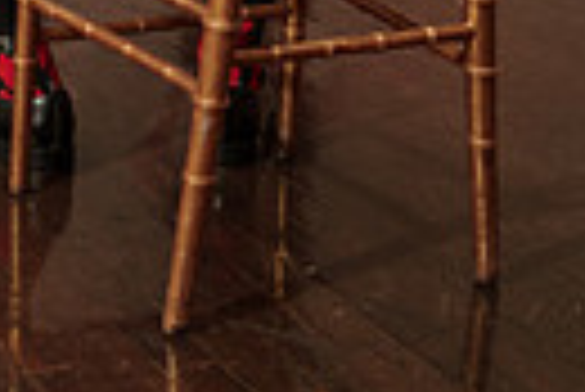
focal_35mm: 107
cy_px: -385
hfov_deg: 16.5
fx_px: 1741
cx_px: -414
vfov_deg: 11.6
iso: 2000
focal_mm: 24
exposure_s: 1/200
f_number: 4
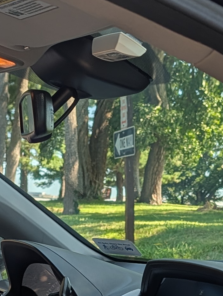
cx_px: 71
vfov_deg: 16.4
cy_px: 489
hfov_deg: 14.1
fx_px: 900
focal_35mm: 105
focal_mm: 6.9
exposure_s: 1/1214
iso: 23
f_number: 1.68
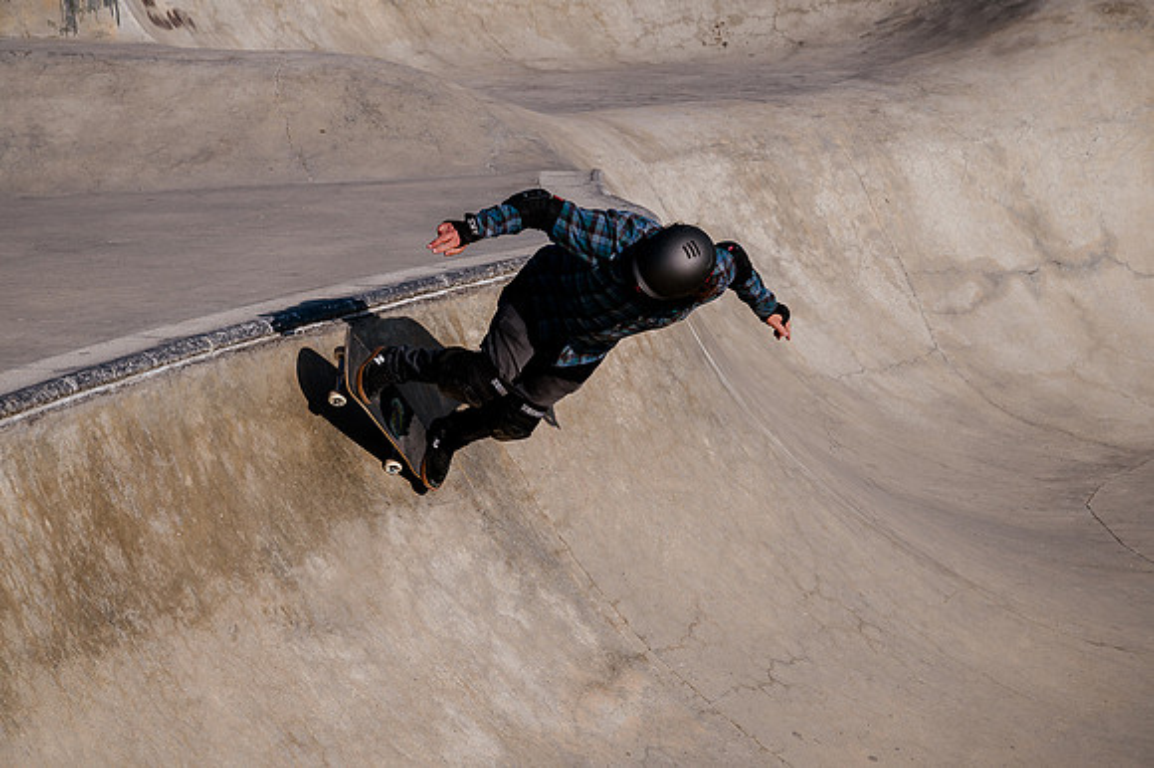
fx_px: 2998
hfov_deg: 21.8
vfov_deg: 14.6
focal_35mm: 94
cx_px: 606
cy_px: 386
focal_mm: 86
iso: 200
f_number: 10
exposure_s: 1/640
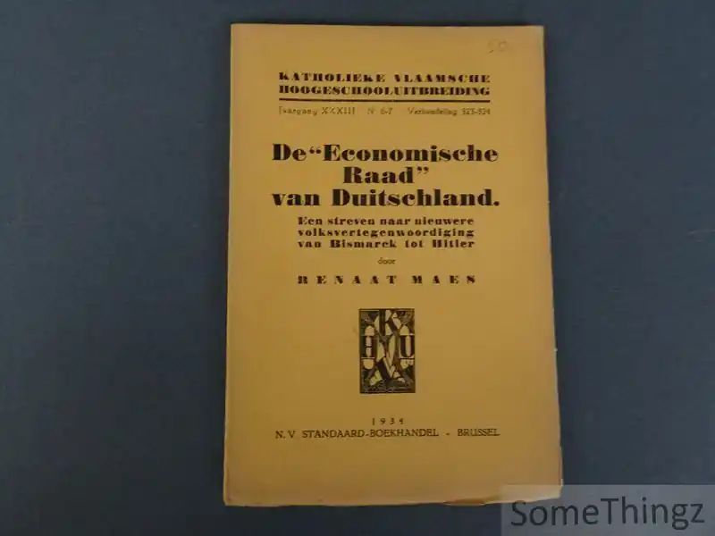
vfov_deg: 56.8
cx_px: 358
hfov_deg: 71.6
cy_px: 268
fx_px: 496
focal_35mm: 24
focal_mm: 4.1
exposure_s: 1/30
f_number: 3.5
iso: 640
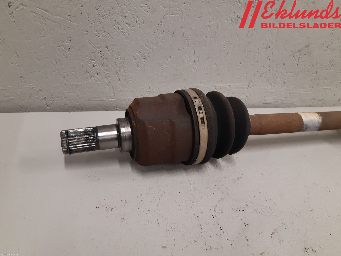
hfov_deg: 67.3
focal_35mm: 26
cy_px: 128
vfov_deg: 53.1
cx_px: 170
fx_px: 256
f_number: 1.7
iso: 125
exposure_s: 1/50
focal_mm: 3.93
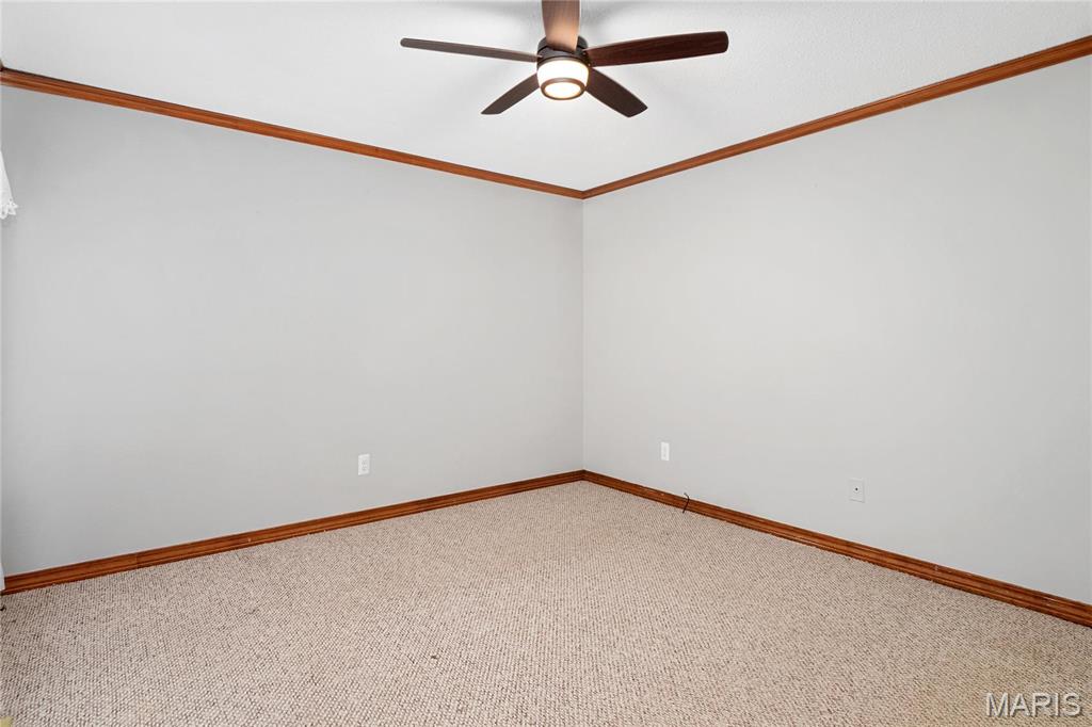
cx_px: 546
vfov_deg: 67.3
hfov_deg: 90.0
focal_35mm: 18
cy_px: 364
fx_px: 546
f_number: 9
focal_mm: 9
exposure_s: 1.3
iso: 640
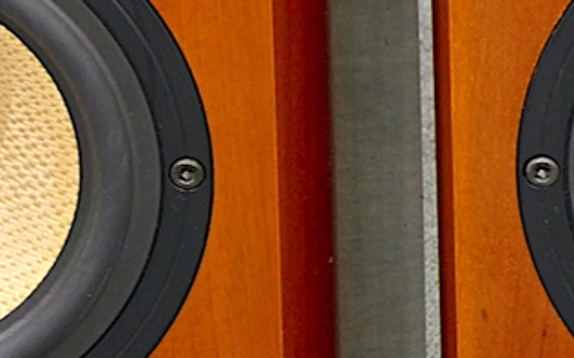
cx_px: 842
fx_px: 7179
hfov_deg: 4.6
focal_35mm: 459
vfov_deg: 2.9
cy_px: -190
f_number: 5.4
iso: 100
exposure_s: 1.3
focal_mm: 25.6
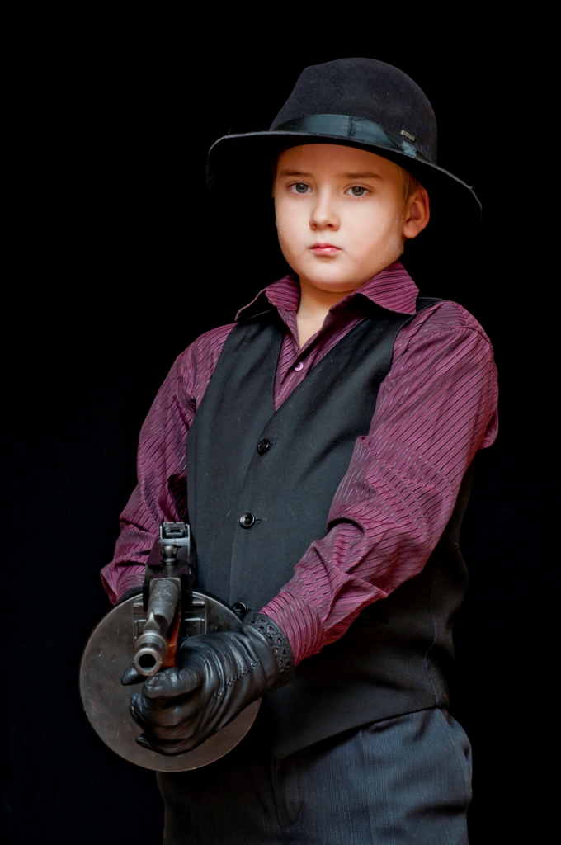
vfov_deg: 27.0
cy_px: 422
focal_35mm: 75
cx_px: 280
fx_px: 1758
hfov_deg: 18.1
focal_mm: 50
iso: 200
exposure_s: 1/160
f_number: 7.1
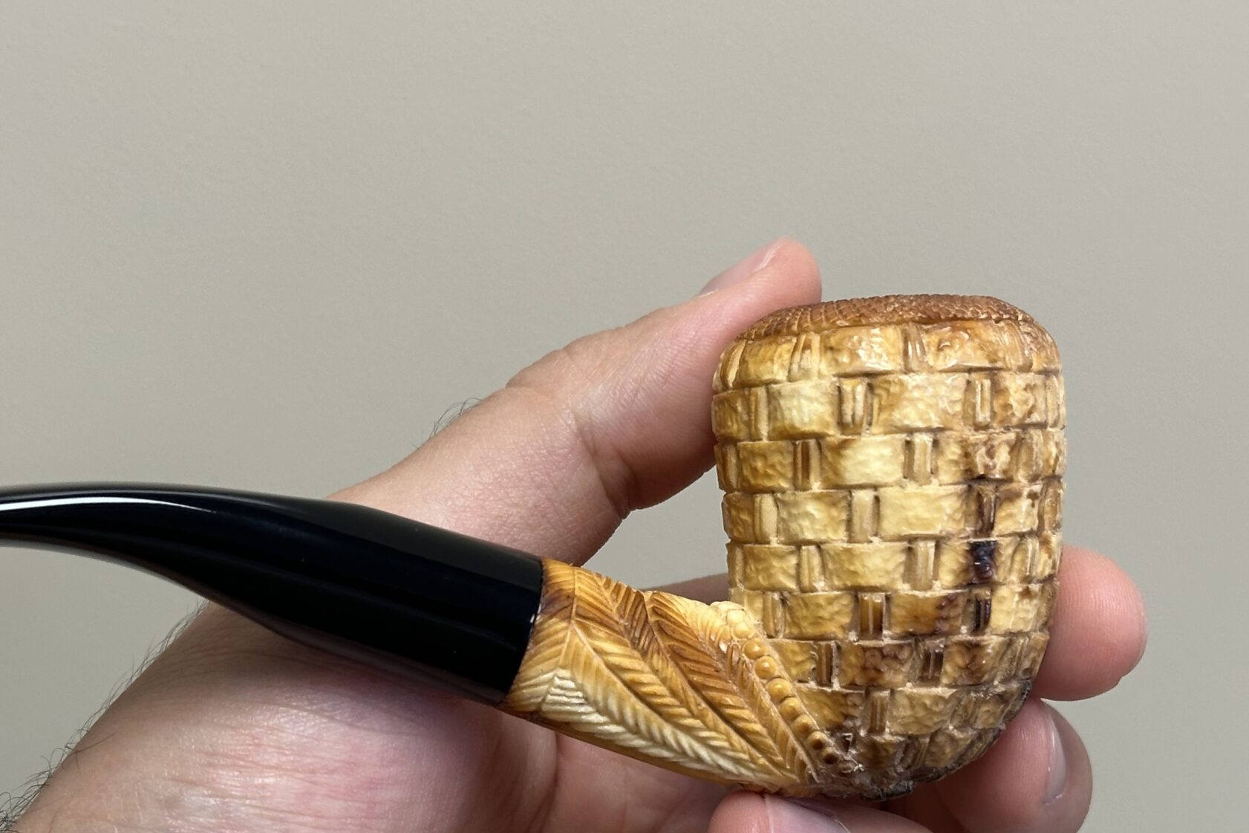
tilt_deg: -30.3
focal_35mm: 76
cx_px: 552
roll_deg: +1.7
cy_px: 596
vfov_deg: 17.9
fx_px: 2636
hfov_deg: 26.6
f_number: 1.78
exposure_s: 1/121
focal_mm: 6.86
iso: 80
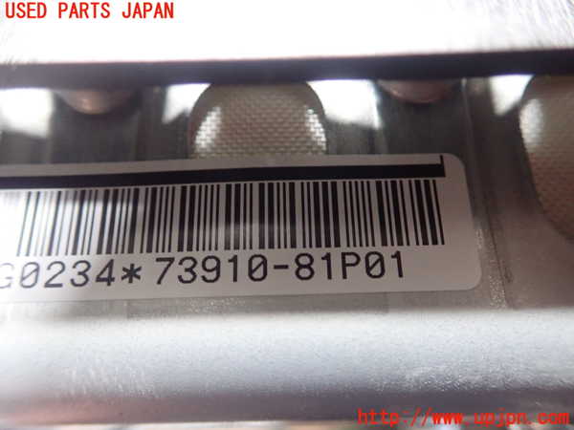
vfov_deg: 46.8
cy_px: 215
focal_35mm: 30
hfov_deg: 60.0
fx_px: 497
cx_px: 287
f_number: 2.3
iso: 800
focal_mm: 5.5
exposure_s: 1/30
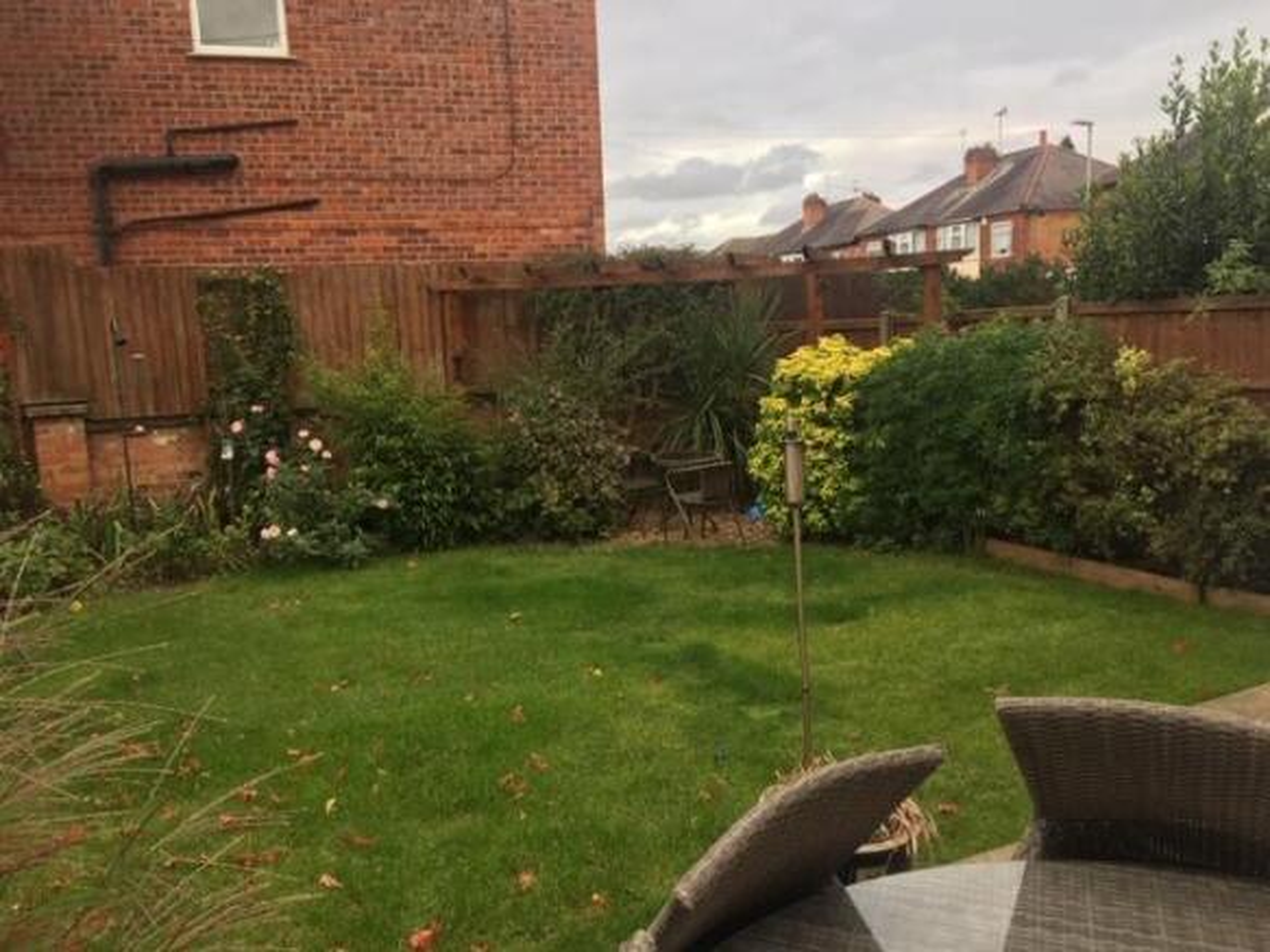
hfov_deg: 61.7
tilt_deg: -6.7
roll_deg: +1.6
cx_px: 635
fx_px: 1064
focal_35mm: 29
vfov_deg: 48.2
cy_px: 476
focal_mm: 4.15
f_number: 2.2
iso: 25
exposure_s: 1/180
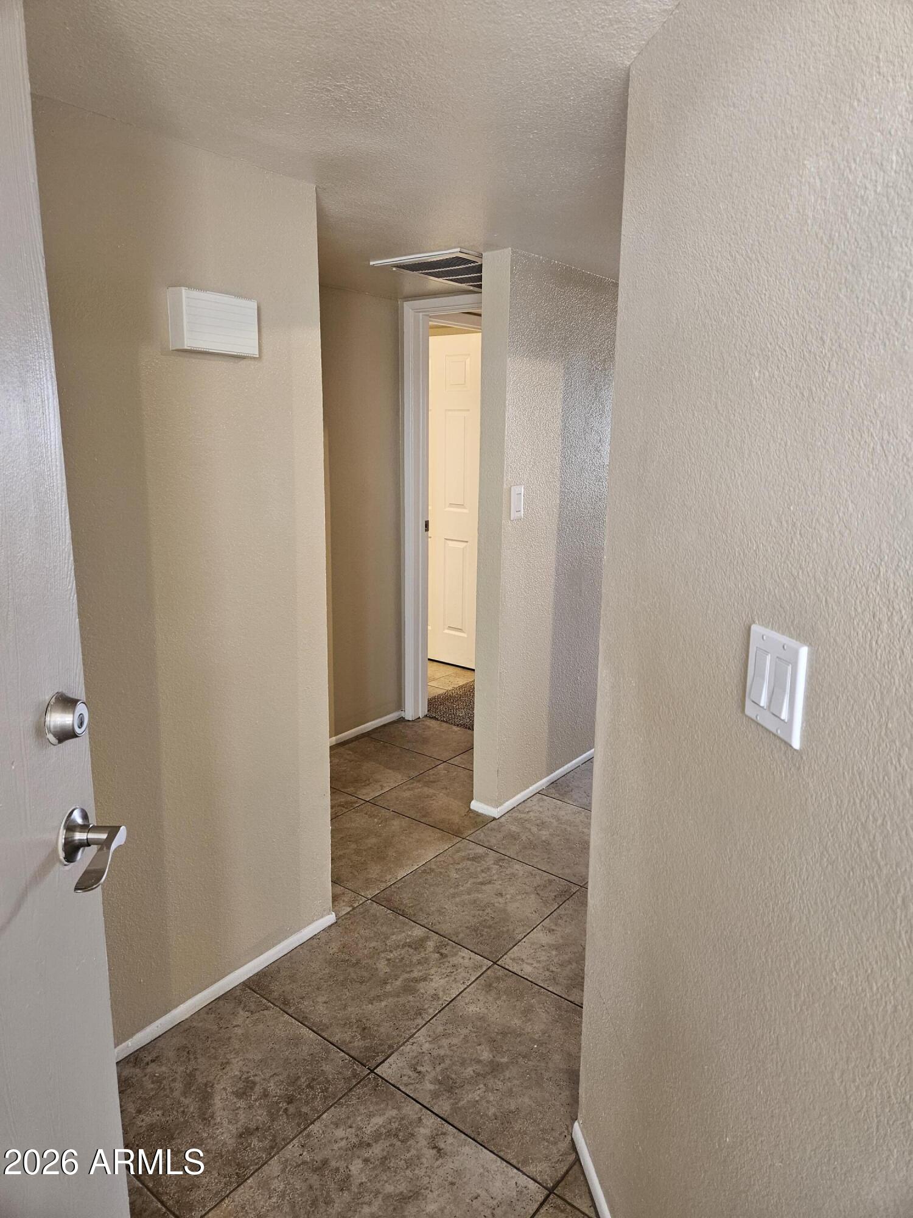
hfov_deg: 58.9
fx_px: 809
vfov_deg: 73.9
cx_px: 456
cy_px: 609
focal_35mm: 23
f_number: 1.8
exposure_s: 1/120
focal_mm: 5.4
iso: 160
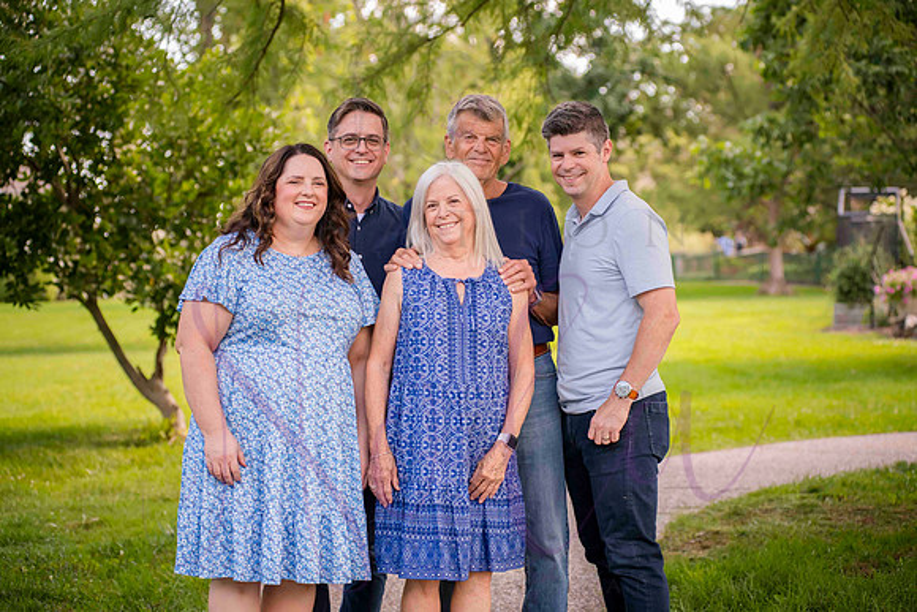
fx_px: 2038
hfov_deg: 25.4
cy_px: 306
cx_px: 458
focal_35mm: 80
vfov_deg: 17.1
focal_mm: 80
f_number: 4
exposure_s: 1/320
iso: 400
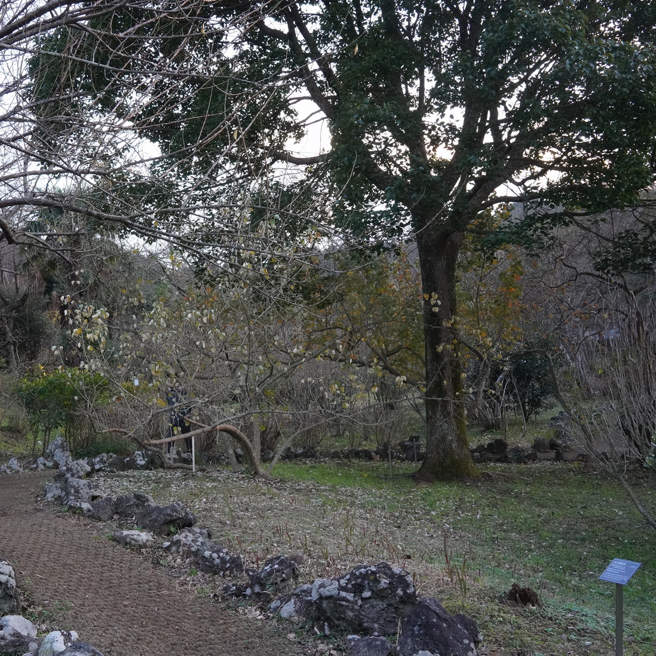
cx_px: 221
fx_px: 965
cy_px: 326
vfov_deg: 37.6
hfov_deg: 37.2
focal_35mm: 45
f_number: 16
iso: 5000
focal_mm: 35
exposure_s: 1/100
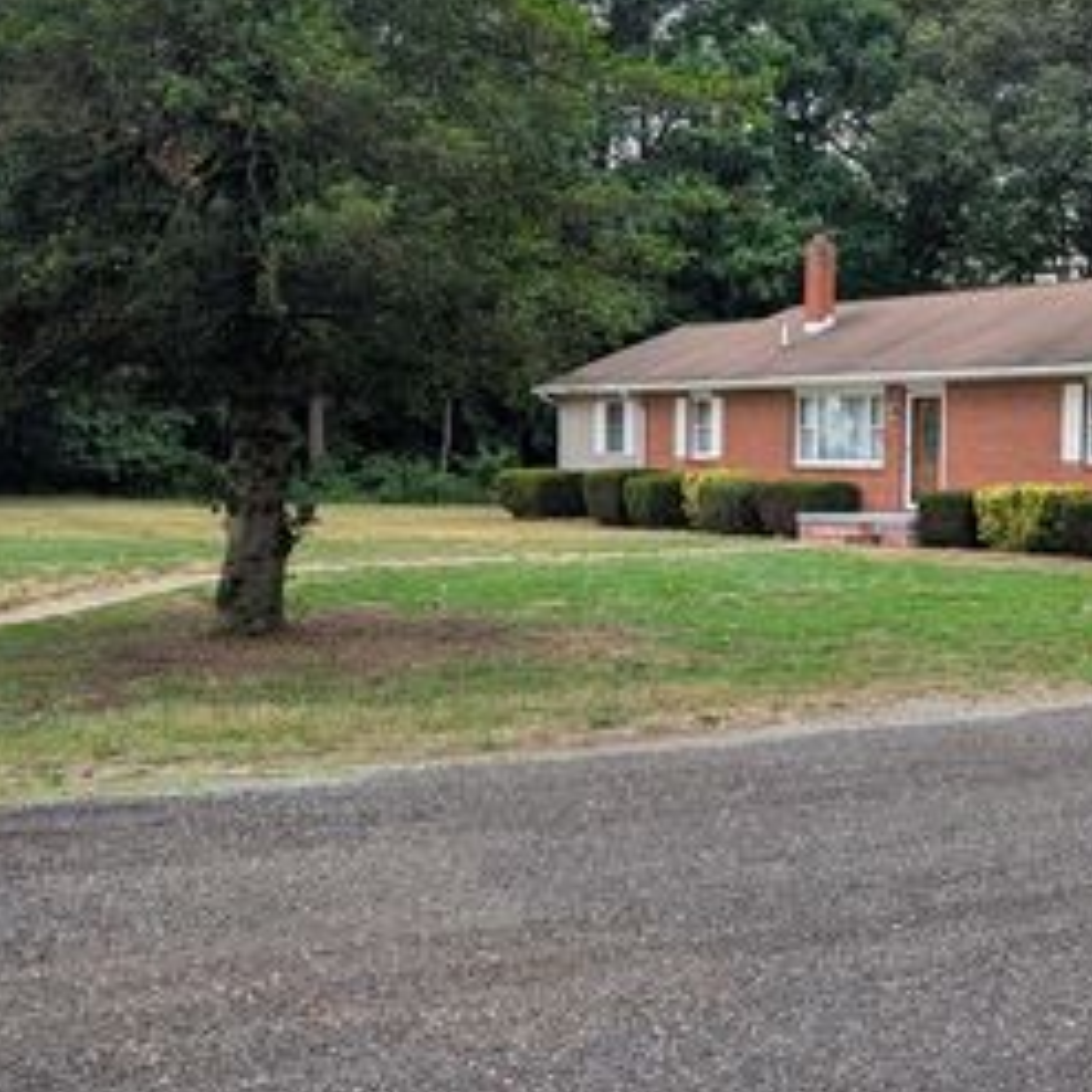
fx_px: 1535
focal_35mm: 43
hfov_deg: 38.0
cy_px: 535
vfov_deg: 39.2
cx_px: 844
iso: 20
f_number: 1.68
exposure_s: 1/450
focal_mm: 6.9
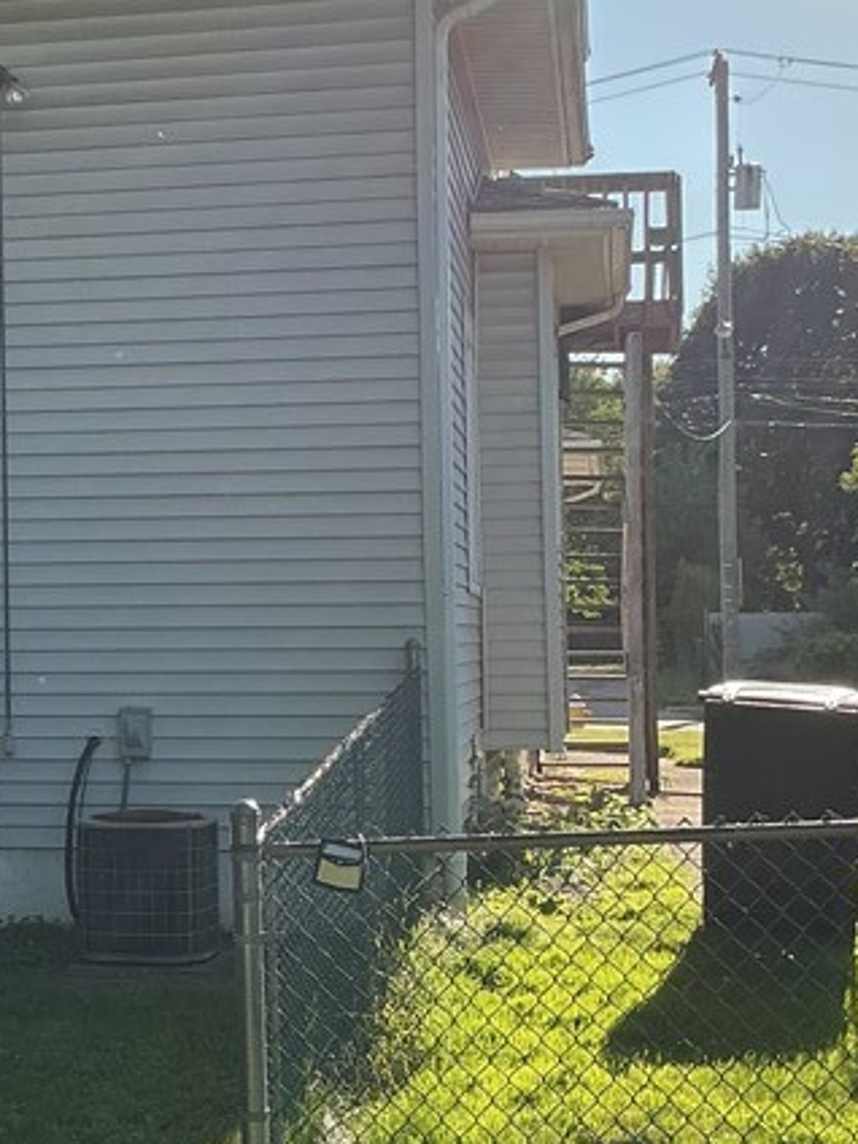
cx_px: 94
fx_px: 2313
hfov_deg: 20.6
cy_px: 559
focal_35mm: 70
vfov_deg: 27.8
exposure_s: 1/1377
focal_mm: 3
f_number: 1.8
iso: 25
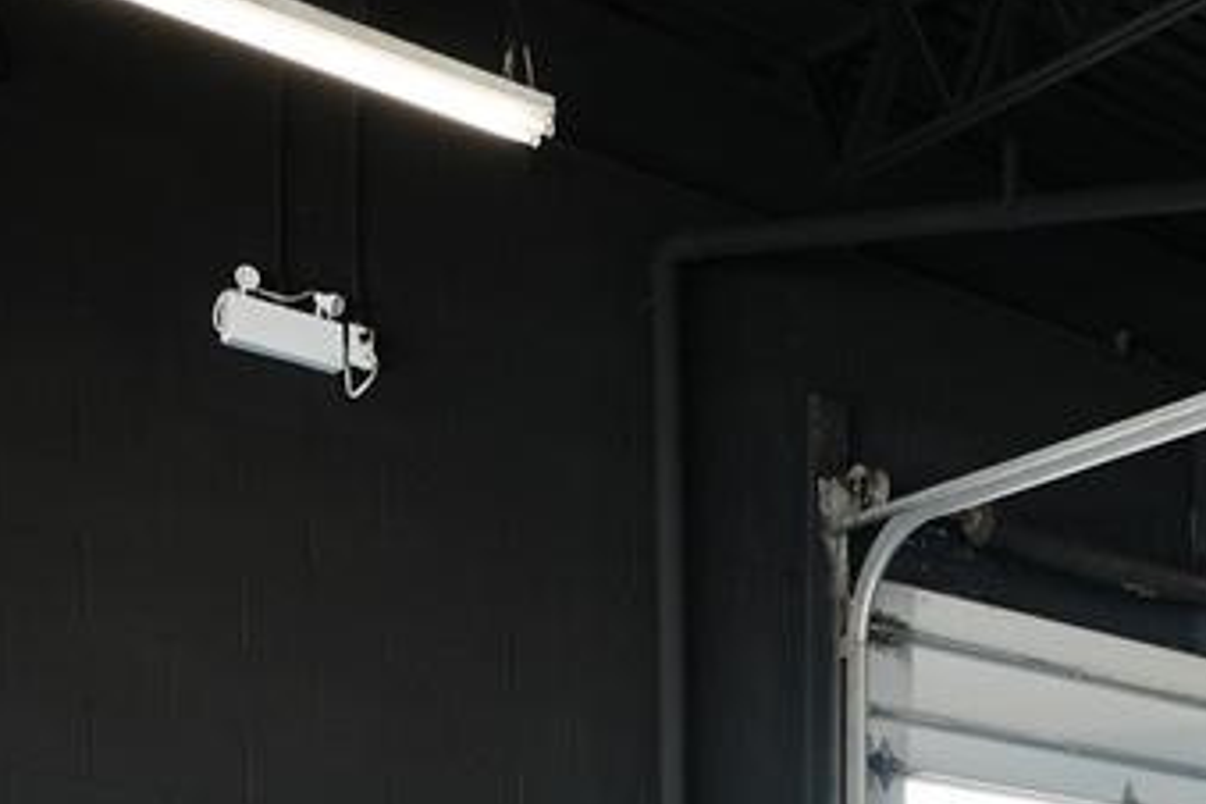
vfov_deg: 16.7
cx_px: 1405
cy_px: 1384
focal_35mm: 70
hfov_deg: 26.2
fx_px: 2328
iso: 160
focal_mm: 18.4
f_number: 2.8
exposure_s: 1/200
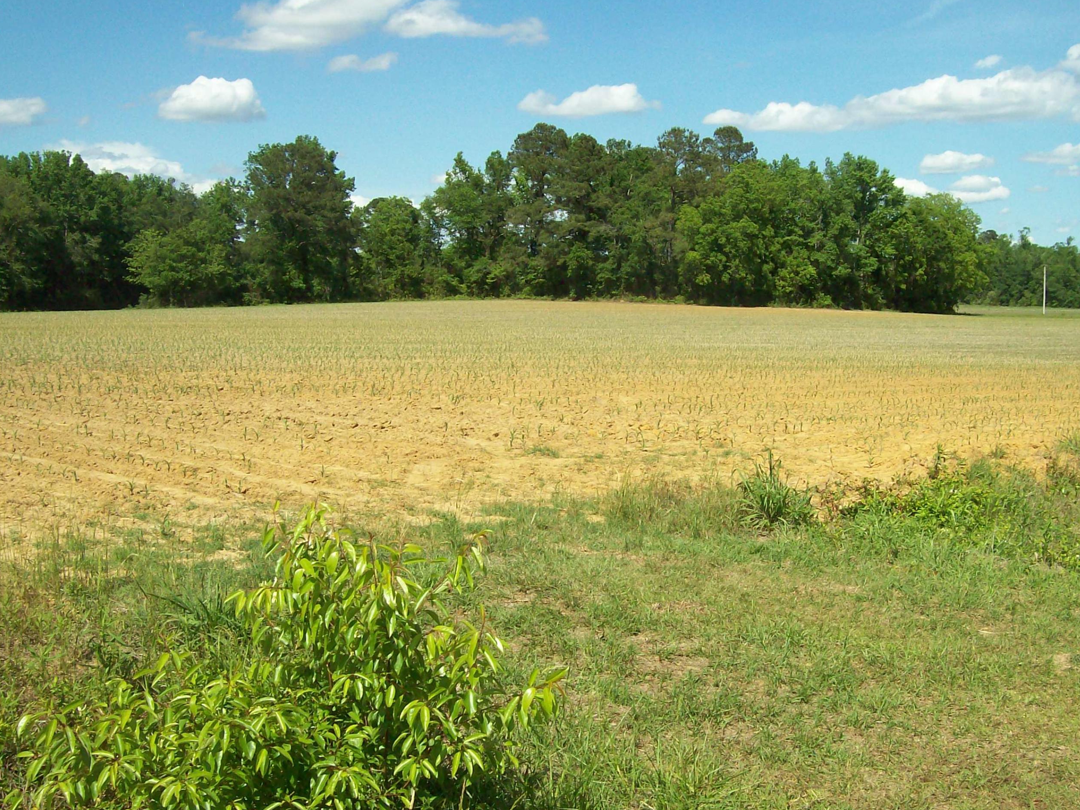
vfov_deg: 33.6
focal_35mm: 43
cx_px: 559
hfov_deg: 43.8
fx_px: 1342
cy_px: 444
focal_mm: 6
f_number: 4.8
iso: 80
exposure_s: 1/723
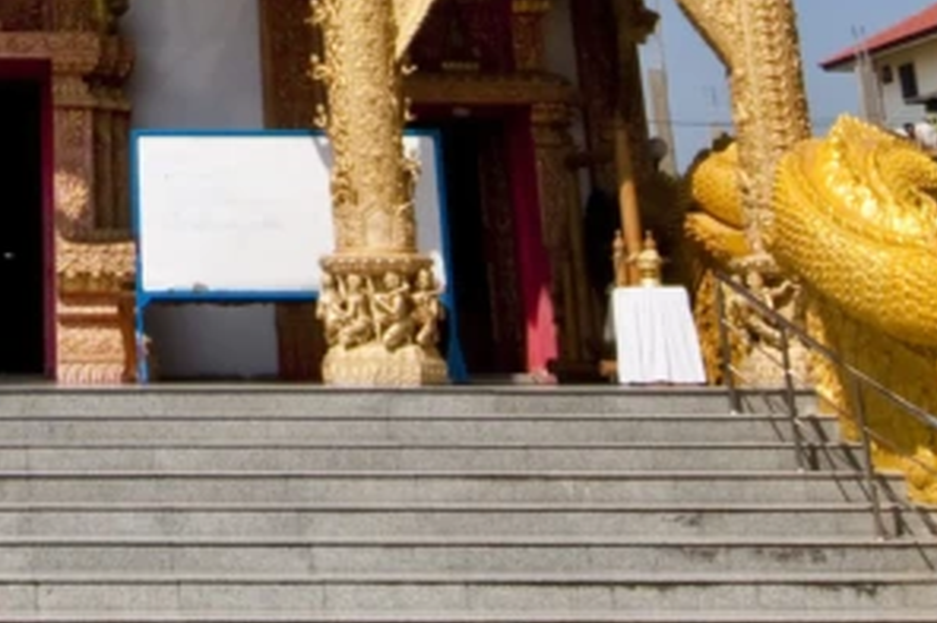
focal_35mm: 73
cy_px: -375
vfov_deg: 16.6
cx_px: -28
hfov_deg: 26.1
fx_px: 1899
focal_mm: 12
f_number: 18
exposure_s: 1/125
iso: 100
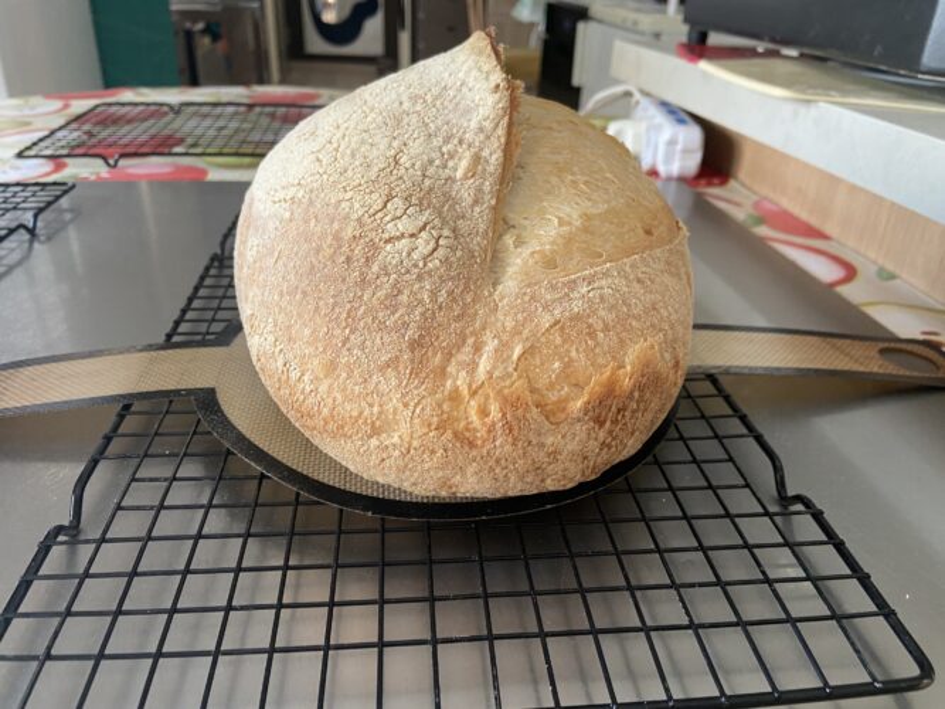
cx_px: 472
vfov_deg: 53.0
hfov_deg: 67.3
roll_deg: -2.5
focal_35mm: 26
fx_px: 710
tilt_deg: -28.1
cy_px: 354
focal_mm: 4.25
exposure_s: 1/60
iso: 200
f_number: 1.8
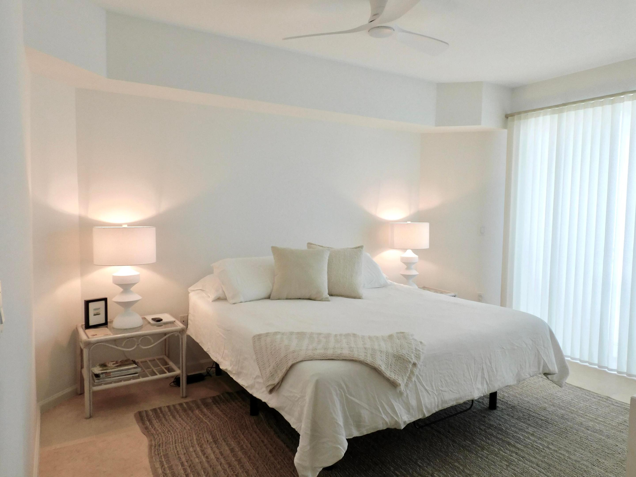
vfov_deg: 56.8
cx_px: 318
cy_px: 238
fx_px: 441
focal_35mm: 24
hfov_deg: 71.6
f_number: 3.3
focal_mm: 4.3
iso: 125
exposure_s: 1/40
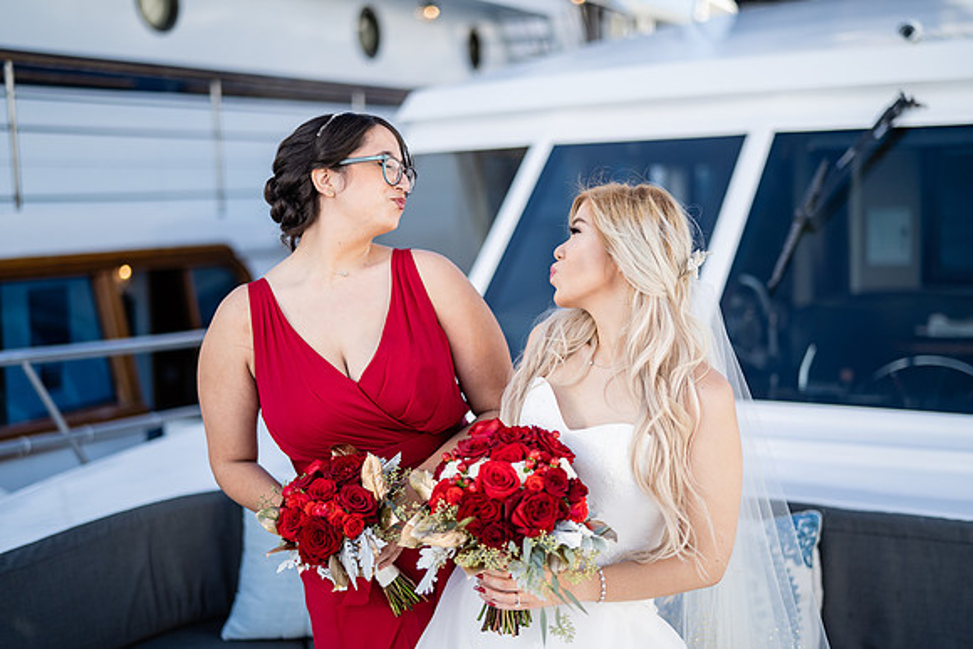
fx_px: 1352
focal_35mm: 50
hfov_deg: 39.6
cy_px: 324
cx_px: 486
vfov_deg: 27.0
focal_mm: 50
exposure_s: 1/4000
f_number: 1.4
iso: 160
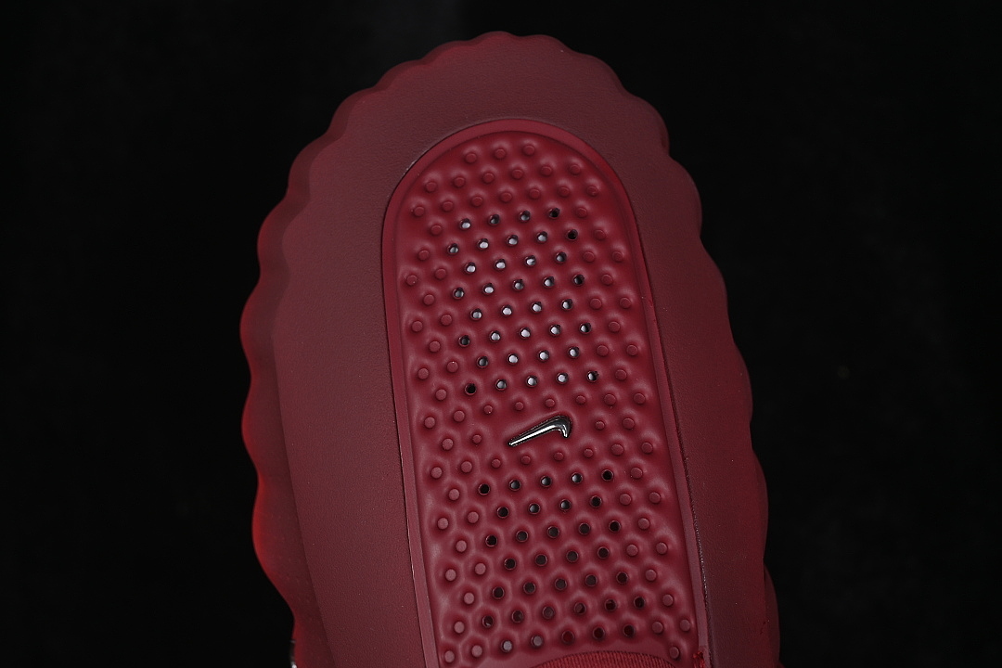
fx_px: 2087
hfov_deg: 27.0
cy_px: 334
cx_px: 501
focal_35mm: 75
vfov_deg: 18.2
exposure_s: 1/80
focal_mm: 50
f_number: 7.1
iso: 160
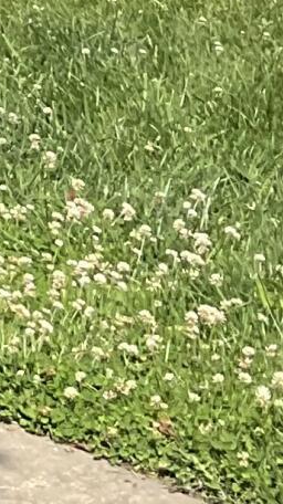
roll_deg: -0.2
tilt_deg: -5.4
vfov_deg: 9.6
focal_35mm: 208
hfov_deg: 5.3
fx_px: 2779
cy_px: -552
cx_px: -783
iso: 16
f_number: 1.8
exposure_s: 1/1786
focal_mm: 3
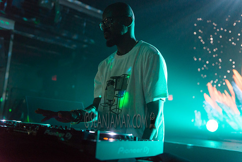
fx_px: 255
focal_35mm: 38
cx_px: 121
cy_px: 81
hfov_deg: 50.7
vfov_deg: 35.1
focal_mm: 38
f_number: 2.8
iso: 4000
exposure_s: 1/400
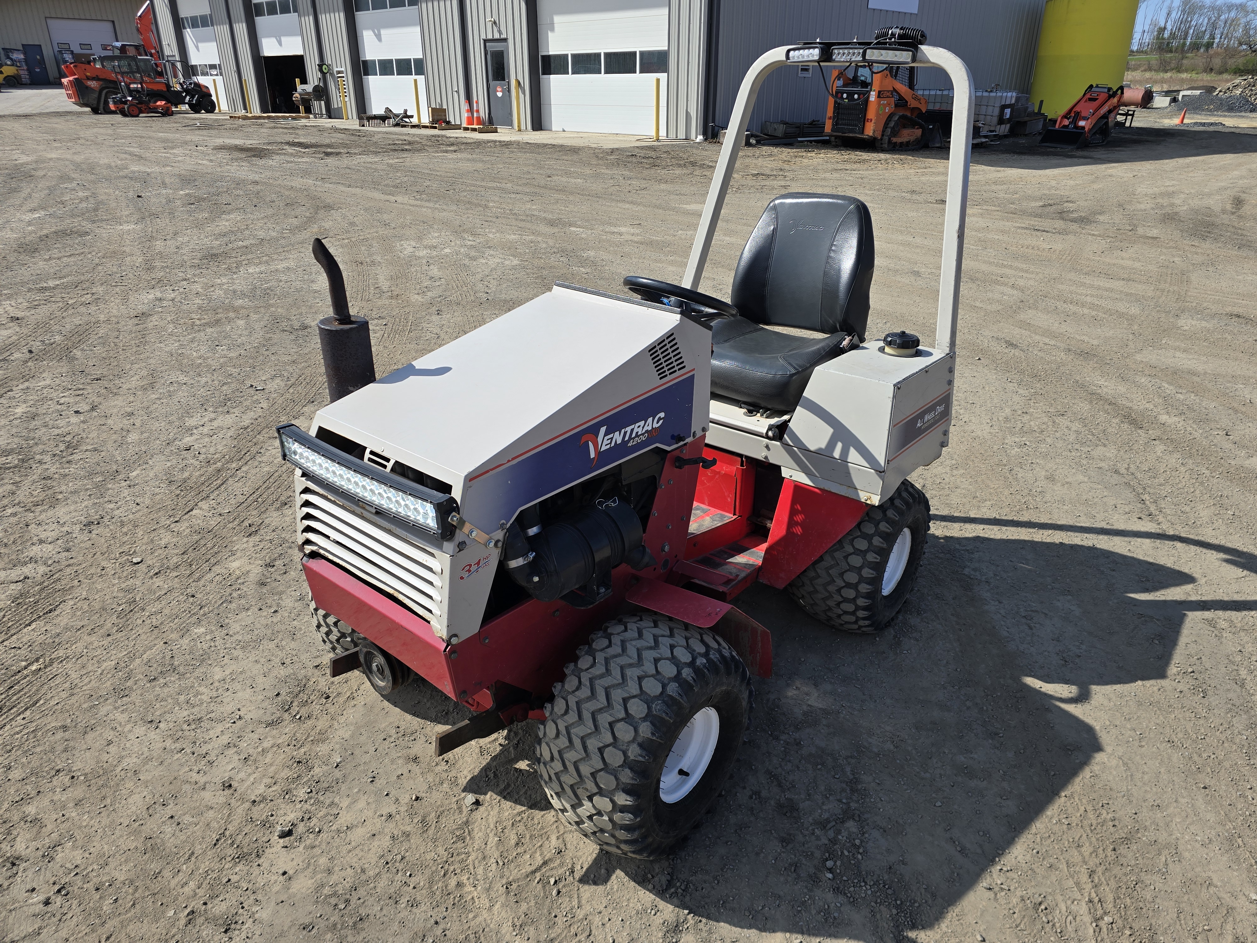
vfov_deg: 58.9
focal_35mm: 23
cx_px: 628
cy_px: 472
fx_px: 835
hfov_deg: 73.9
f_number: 1.7
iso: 12
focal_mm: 6.3
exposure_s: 1/864
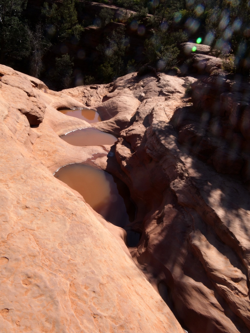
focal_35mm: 28
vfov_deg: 63.4
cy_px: 166
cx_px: 125
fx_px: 270
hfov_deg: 49.7
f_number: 22
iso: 200
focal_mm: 14
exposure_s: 1/60
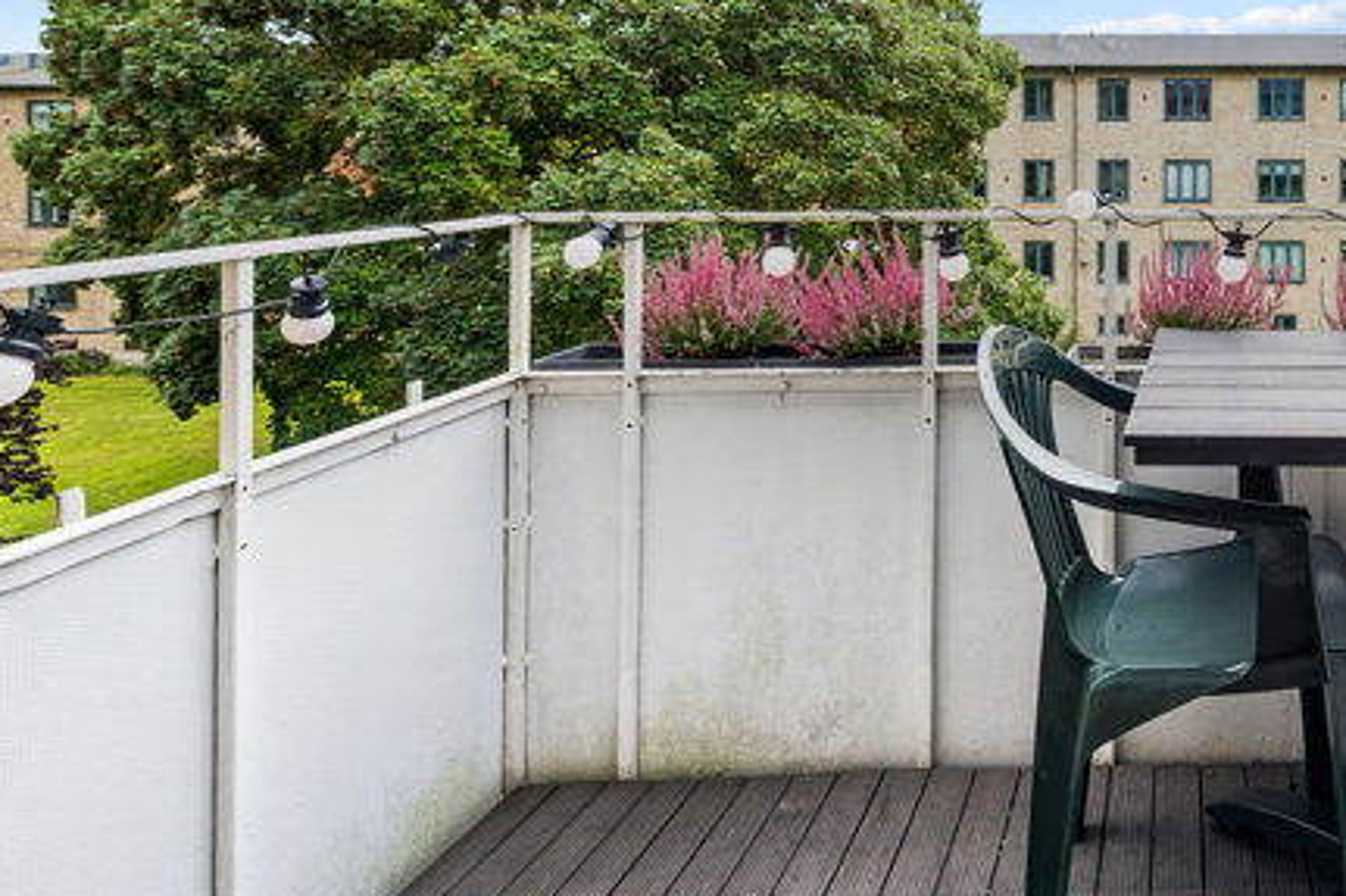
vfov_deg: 45.7
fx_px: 972
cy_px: 120
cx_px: 1212
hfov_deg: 59.1
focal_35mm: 26
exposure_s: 1/80
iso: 250
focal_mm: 14
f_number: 10
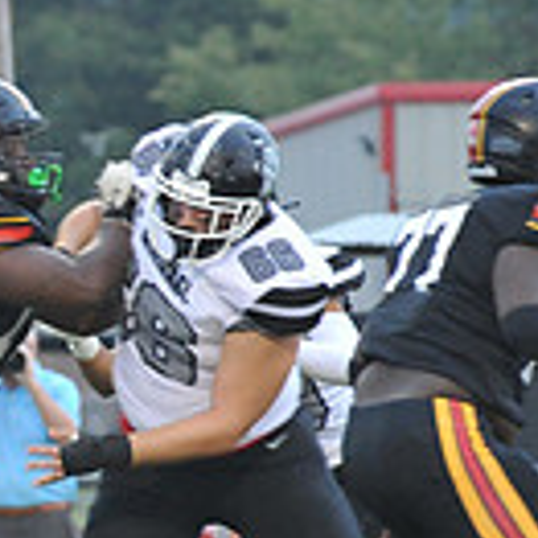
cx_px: -554
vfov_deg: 2.3
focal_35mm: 754
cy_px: 390
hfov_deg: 2.3
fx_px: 13258
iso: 4000
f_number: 5.6
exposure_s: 1/250
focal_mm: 200
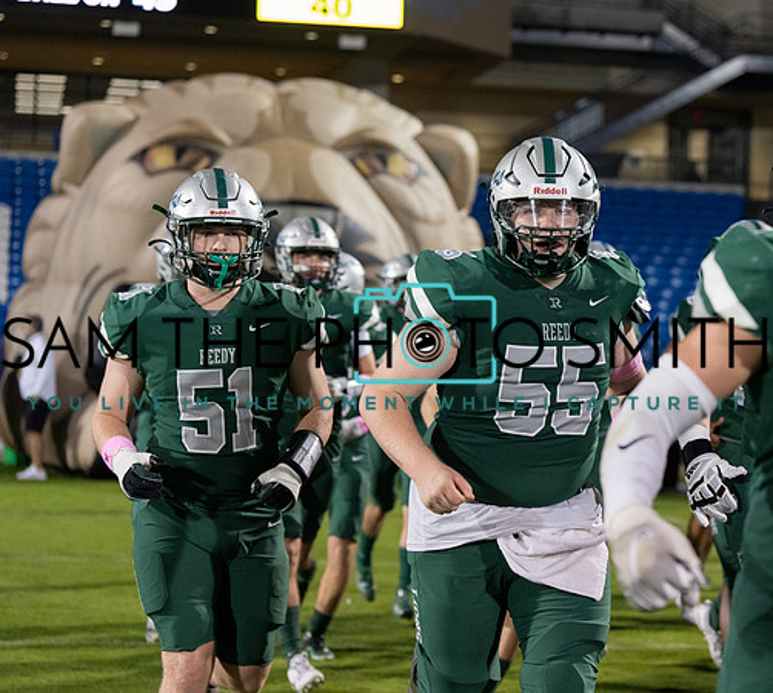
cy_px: 346
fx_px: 2150
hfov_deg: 20.3
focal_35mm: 90
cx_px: 520
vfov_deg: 18.3
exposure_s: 1/1000
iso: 4000
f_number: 3.2
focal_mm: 70
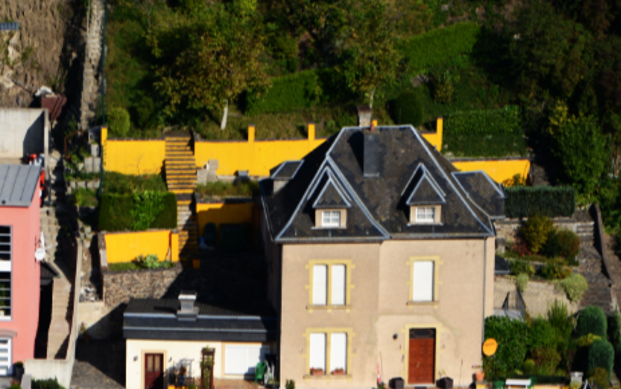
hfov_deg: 7.0
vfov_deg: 4.4
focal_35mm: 297
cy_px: 441
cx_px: 24
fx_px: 5030
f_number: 5.6
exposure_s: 1/800
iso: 125
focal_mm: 135
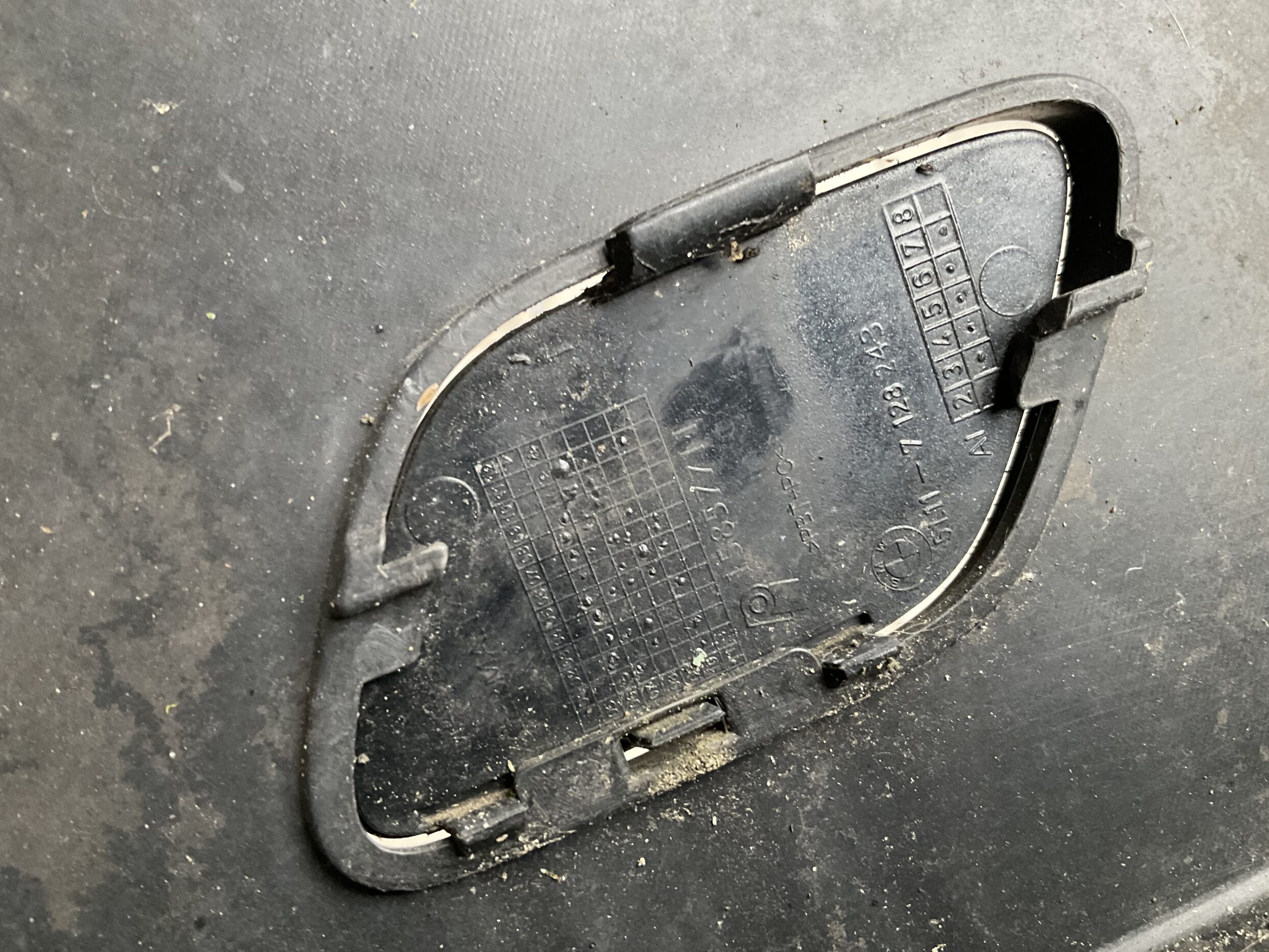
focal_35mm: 30
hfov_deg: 60.0
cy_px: 491
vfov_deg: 46.8
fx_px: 1100
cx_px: 618
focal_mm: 3
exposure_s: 1/30
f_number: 1.8
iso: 320
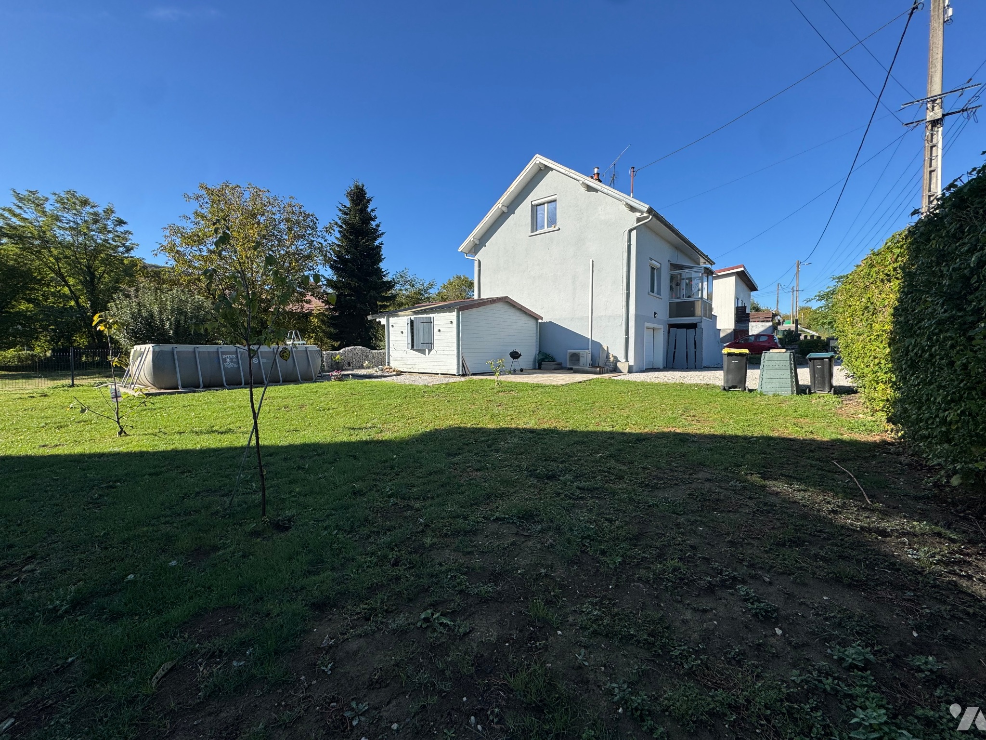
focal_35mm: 14
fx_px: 399
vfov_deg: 85.7
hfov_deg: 102.1
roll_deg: +0.3
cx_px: 493
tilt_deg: -2.4
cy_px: 370
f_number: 2.2
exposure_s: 1/1477
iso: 50
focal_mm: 2.22
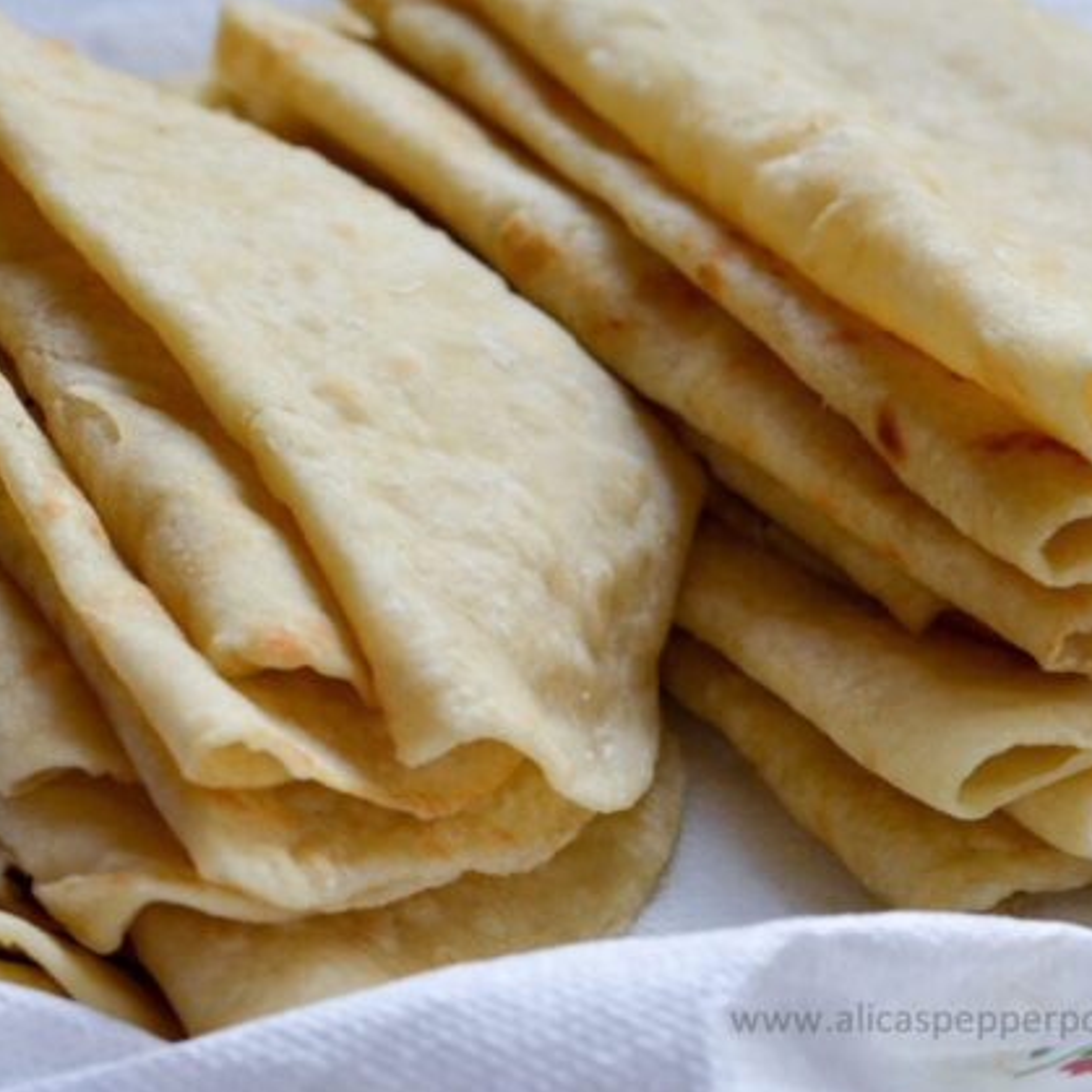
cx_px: 261
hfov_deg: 15.2
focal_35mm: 114
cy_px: 482
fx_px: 4069
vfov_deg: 15.3
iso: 400
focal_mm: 50
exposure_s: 1/80
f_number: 4.5
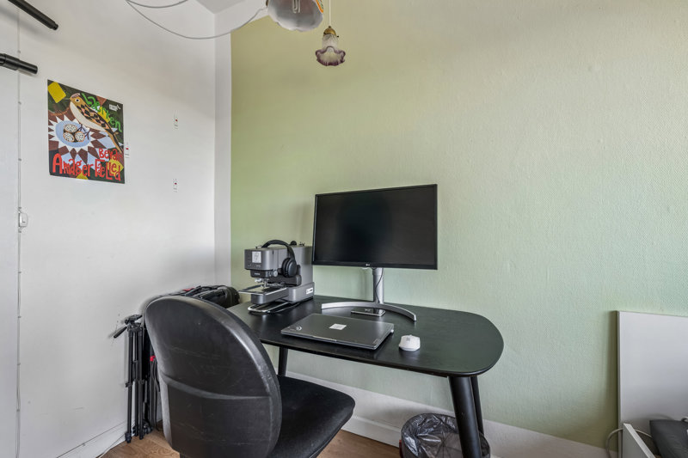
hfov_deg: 96.7
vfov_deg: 73.7
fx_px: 306
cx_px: 344
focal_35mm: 16
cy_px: 229
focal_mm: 16
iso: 160
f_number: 8
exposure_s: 1/20
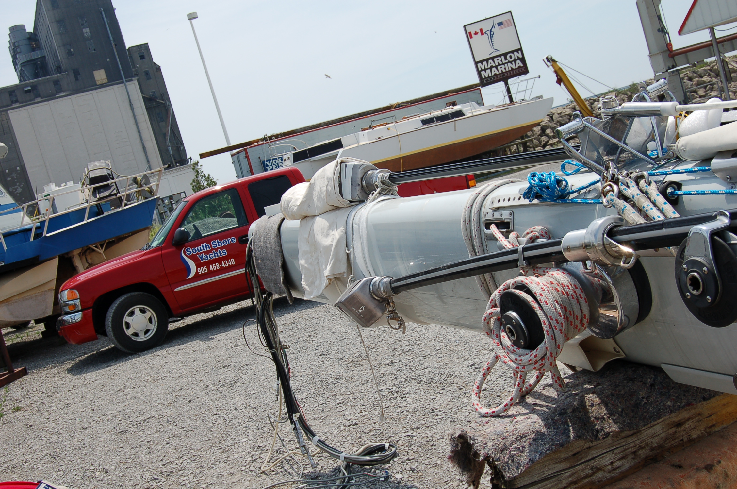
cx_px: 368
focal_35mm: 45
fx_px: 920
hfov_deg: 43.7
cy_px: 244
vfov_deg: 29.8
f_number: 10
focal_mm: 30
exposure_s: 1/400
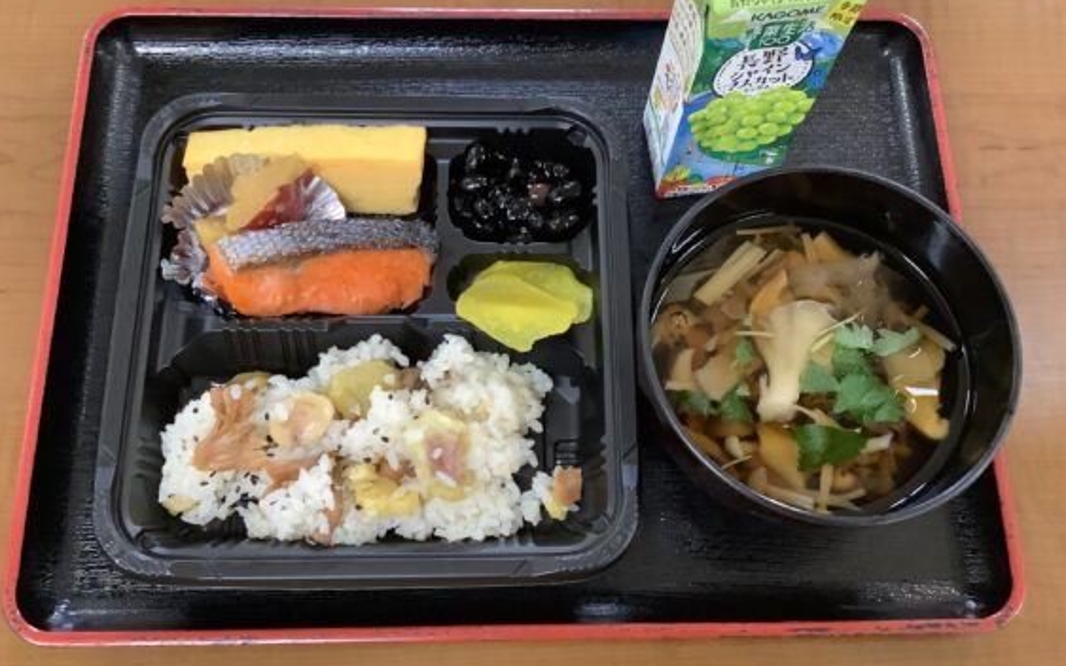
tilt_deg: -70.8
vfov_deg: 36.3
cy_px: 316
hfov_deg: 55.3
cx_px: 517
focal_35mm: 35
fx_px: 1017
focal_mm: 3.3
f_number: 2.4
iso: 400
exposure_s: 1/30
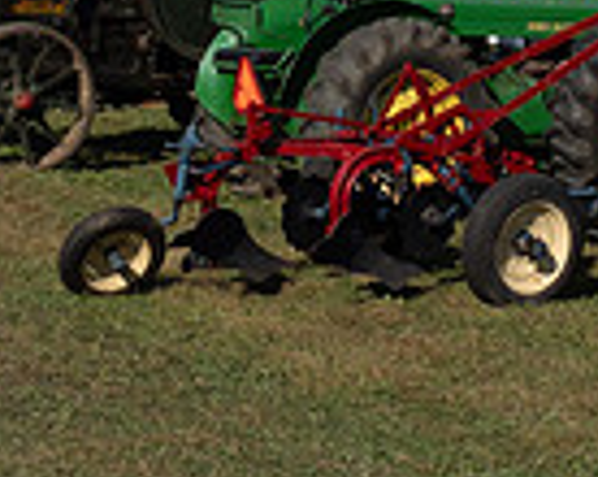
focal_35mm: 125
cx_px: 261
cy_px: 29
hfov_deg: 15.4
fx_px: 2209
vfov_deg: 12.2
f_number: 7.1
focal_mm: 12
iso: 200
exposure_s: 1/800
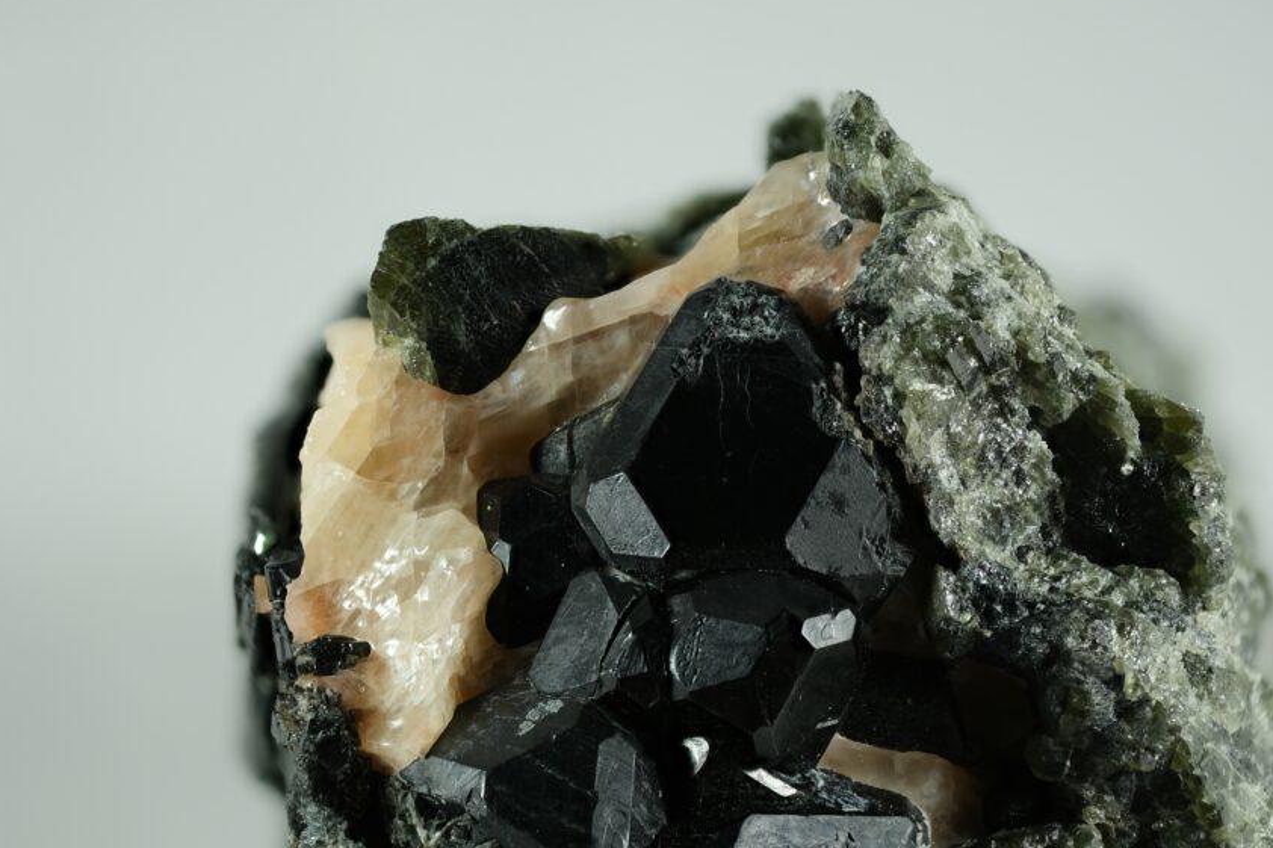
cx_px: 694
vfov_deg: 9.4
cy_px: 494
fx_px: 5161
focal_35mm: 146
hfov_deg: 14.1
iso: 320
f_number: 2.8
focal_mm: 80
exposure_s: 1/64.2
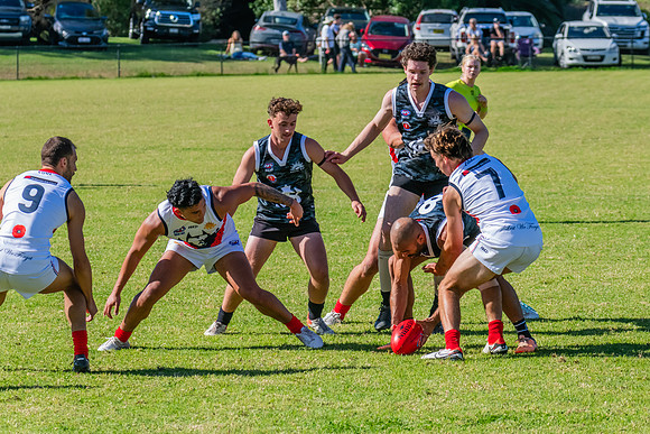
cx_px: 351
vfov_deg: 5.2
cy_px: 210
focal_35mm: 264
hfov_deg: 7.8
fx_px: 4773
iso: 1600
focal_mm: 240
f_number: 13
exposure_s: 1/1600
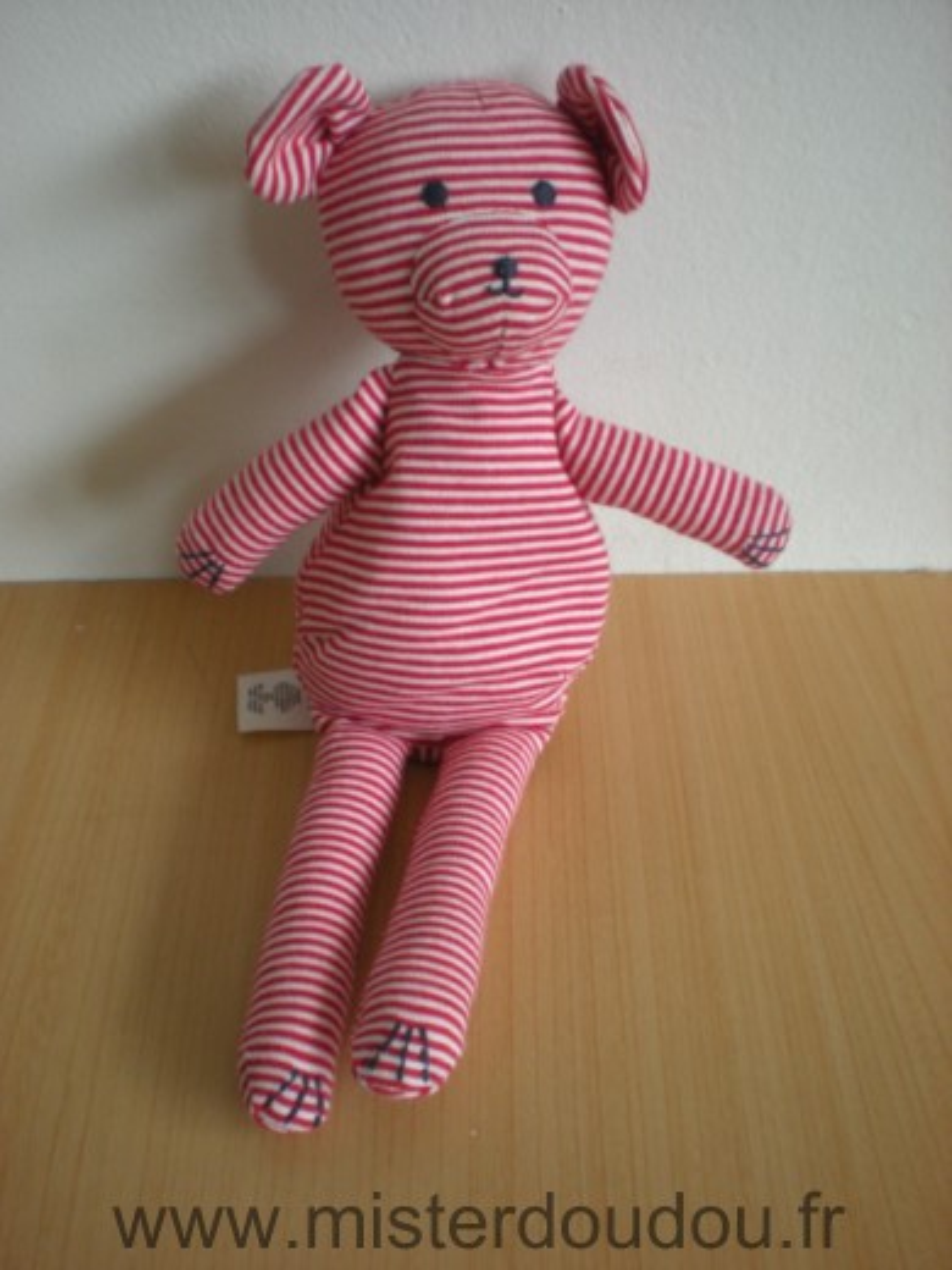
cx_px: 476
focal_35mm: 38
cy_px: 635
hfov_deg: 37.7
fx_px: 1393
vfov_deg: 49.0
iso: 200
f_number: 3.1
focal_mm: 6.3
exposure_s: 1/13.5
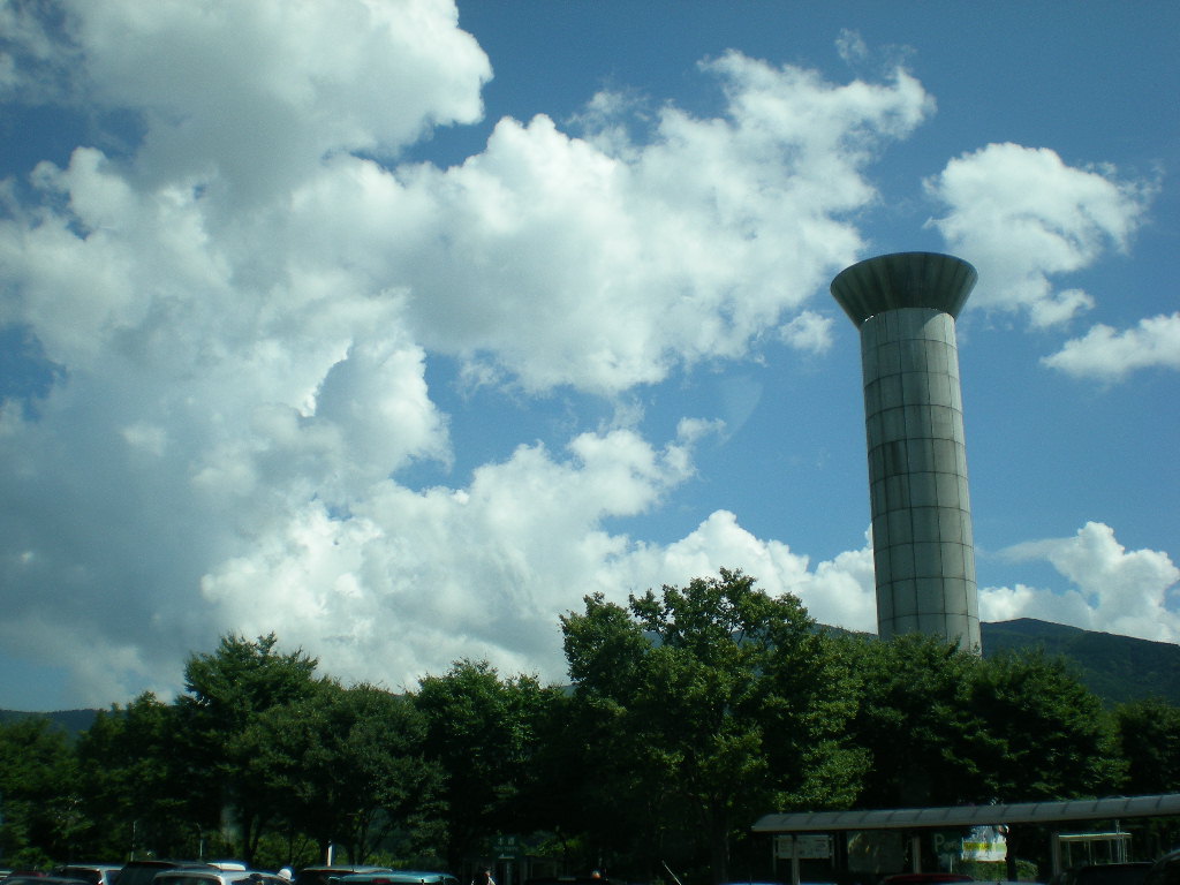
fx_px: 1295
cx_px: 590
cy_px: 442
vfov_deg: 37.7
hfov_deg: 49.0
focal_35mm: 38
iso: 50
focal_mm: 6.3
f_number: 4.6
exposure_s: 1/491
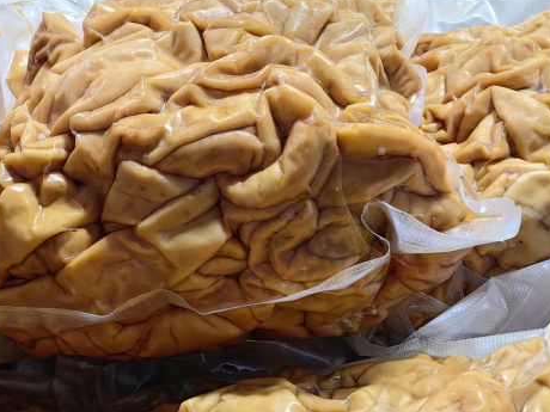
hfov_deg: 40.4
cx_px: 275
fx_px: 747
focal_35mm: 47
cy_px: 313
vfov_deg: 30.3
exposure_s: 1/111
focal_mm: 5.75
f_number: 4
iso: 1000
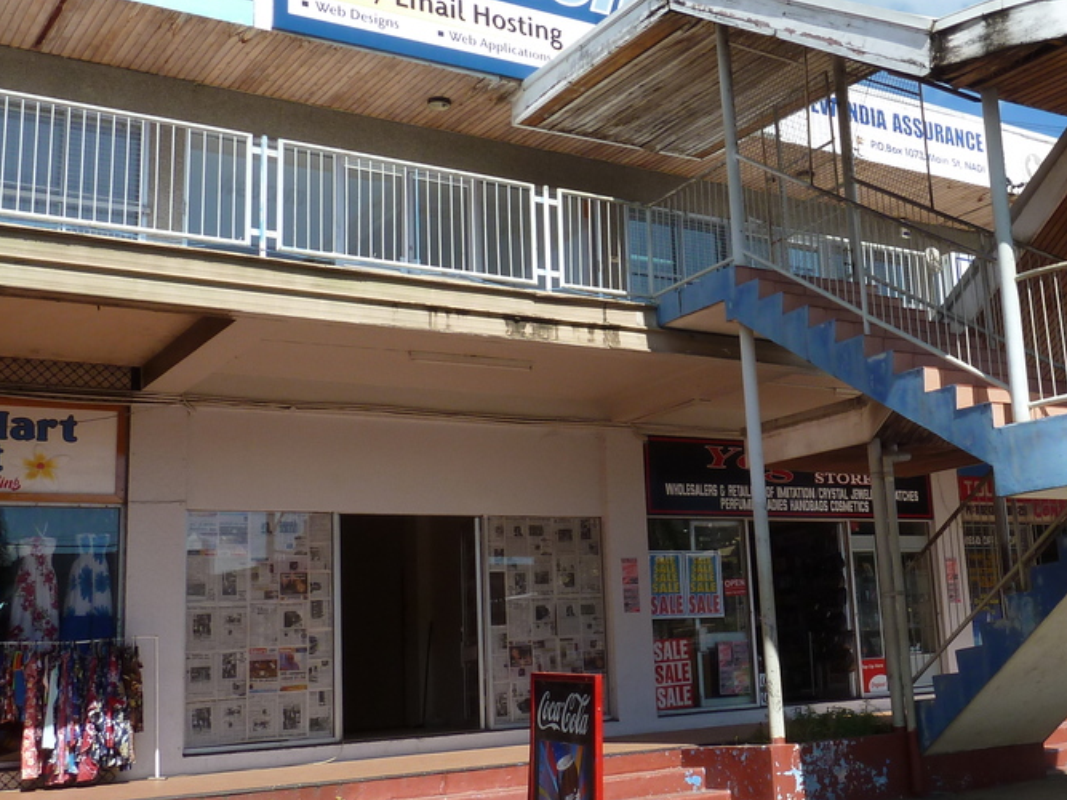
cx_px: 797
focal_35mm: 45
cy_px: 365
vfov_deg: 32.2
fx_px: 1387
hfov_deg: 40.9
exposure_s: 1/400
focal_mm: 4.1
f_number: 4.5
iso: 80
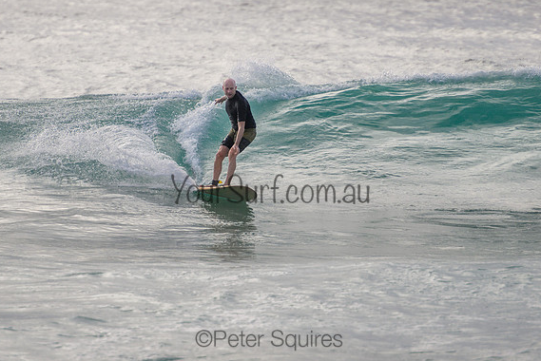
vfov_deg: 2.5
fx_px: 8434
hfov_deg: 3.7
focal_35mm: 561
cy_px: 158
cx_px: 208
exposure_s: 1/2000
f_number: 5.6
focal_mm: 400
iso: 200
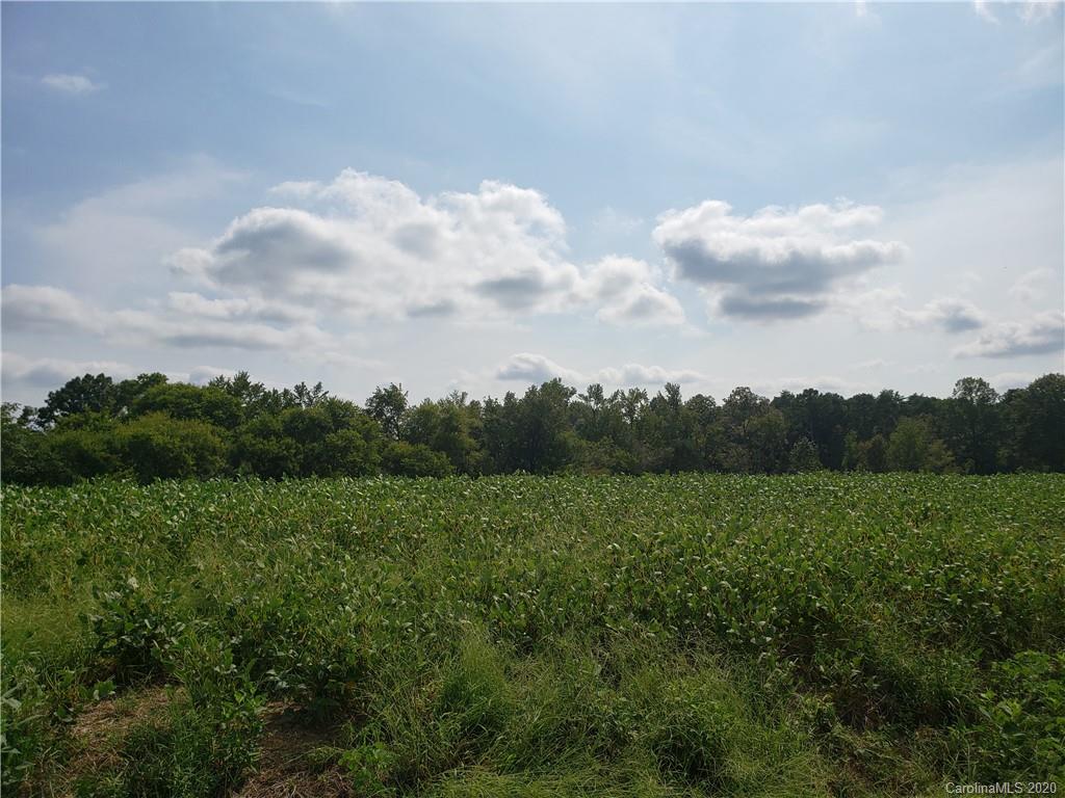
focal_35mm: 26
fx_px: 800
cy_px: 399
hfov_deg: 67.3
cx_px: 532
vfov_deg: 53.1
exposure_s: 1/5090
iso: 50
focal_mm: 4.3
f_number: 2.4
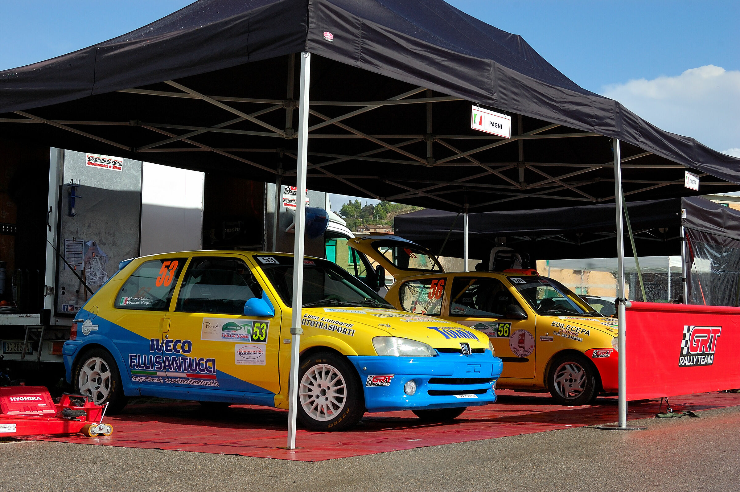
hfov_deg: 37.9
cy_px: 246
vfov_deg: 25.7
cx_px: 370
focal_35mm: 52
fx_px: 1078
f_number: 8
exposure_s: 1/320
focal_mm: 35
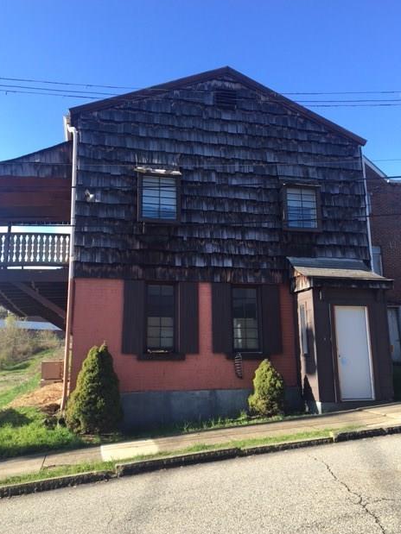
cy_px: 262
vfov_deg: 60.0
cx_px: 200
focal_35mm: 30
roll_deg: -0.5
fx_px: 464
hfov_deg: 46.8
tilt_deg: +13.4
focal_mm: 4.15
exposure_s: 1/356
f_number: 2.2
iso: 25
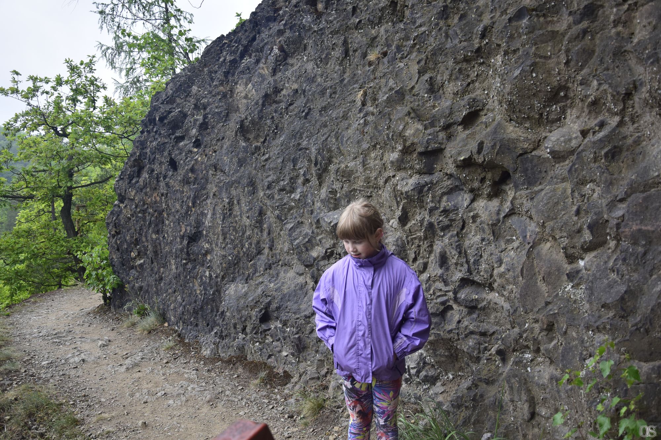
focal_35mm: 33
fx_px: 606
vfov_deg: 40.0
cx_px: 330
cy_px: 220
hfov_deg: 57.2
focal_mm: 22
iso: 180
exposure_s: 1/400
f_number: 4.5
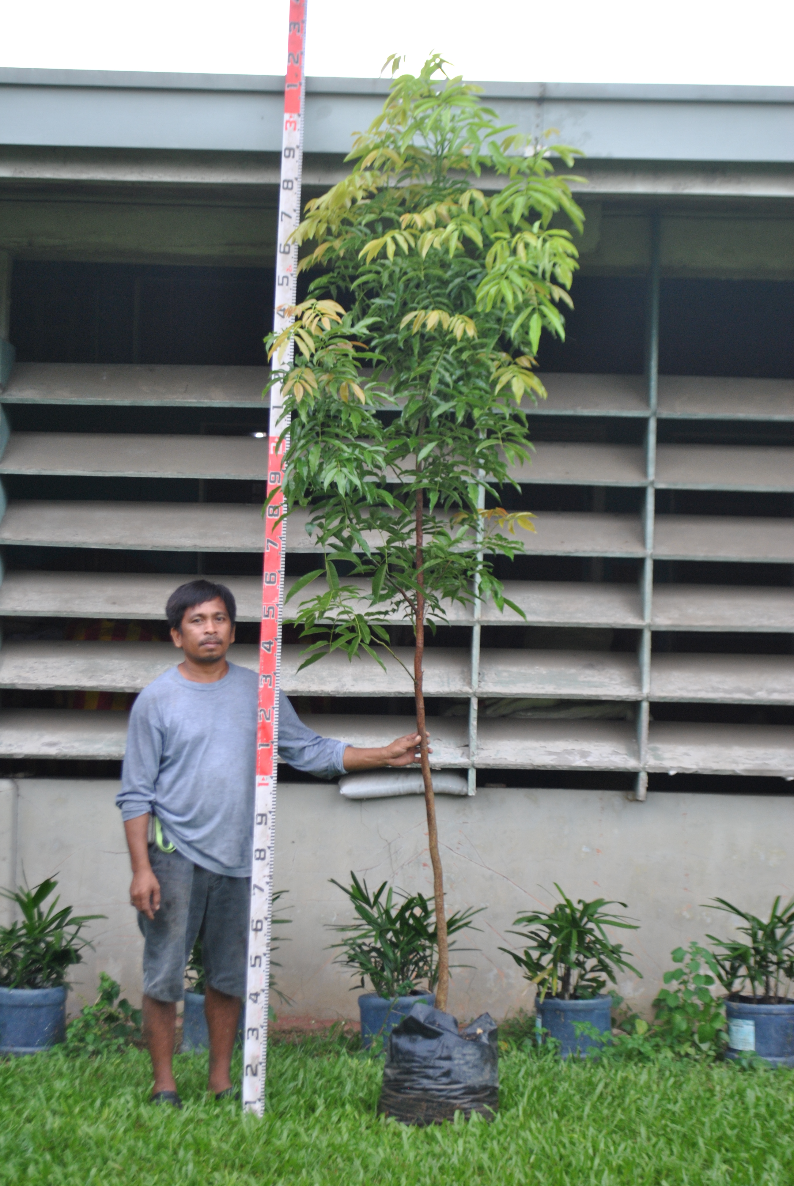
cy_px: 593
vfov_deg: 29.2
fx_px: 2276
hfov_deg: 19.8
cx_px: 397
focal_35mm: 69
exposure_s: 1/30
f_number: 5.3
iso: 250
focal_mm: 46
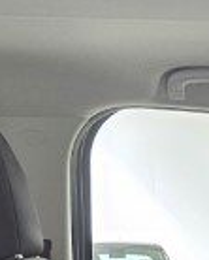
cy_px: 601
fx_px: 801
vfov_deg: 13.8
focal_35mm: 104
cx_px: 330
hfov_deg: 13.8
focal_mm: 6.3
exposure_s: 1/100
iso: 640
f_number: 1.7
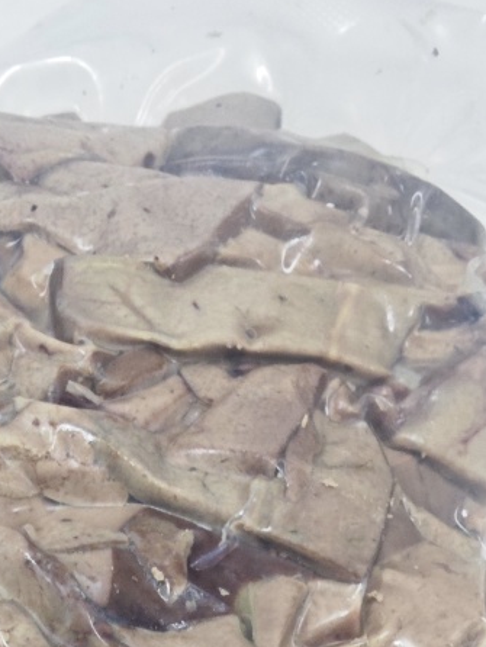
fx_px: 1029
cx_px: 59
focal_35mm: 55
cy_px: 661
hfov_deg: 25.8
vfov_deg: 32.0
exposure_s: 1/33.3
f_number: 1.8
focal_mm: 2.03
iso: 200
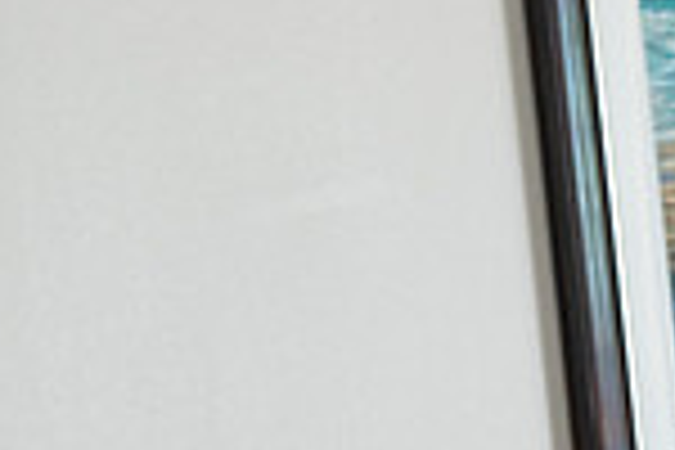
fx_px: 4218
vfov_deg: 6.1
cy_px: 245
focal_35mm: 225
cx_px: 1179
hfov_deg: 8.8
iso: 1250
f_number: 6.3
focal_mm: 58
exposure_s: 1/160
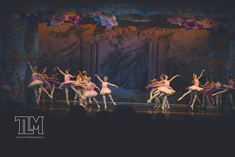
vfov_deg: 15.2
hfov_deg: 22.6
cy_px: 78
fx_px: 588
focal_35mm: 90
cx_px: 118
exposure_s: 1/500
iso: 720
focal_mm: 90
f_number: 2.8
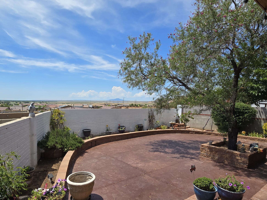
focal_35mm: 20
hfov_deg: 80.9
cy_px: 109
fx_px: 154
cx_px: 109
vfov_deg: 65.8
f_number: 2.2
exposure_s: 1/2417
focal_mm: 2.2
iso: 50
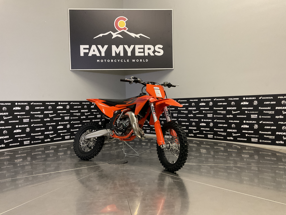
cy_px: 108
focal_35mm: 29
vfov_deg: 48.2
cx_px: 143
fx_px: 240
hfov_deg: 61.7
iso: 200
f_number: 1.8
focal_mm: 3
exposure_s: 1/60
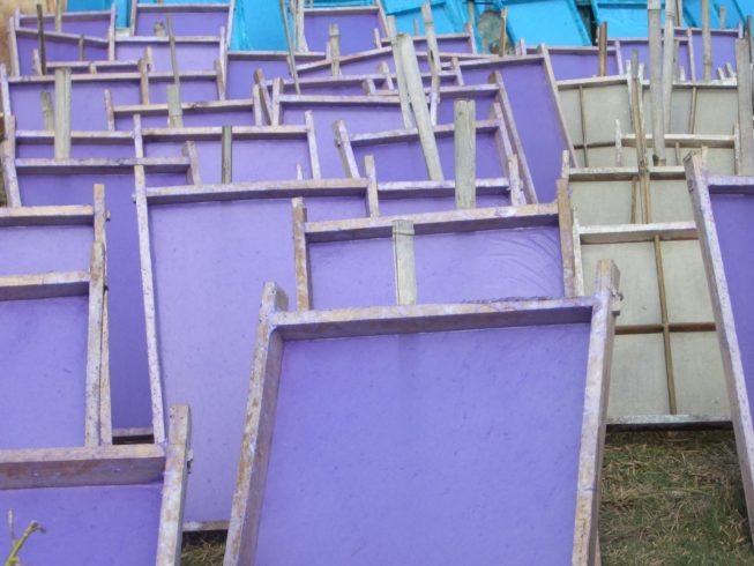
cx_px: 377
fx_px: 2288
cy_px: 283
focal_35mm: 105
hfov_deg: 18.7
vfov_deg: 14.1
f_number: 4.8
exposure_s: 1/160
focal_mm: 17.4
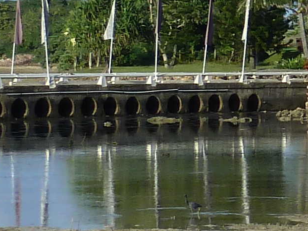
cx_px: 906
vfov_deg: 5.2
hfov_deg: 6.4
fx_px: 2517
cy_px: 11
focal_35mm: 283
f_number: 4.5
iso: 80
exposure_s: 1/400
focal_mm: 7.3
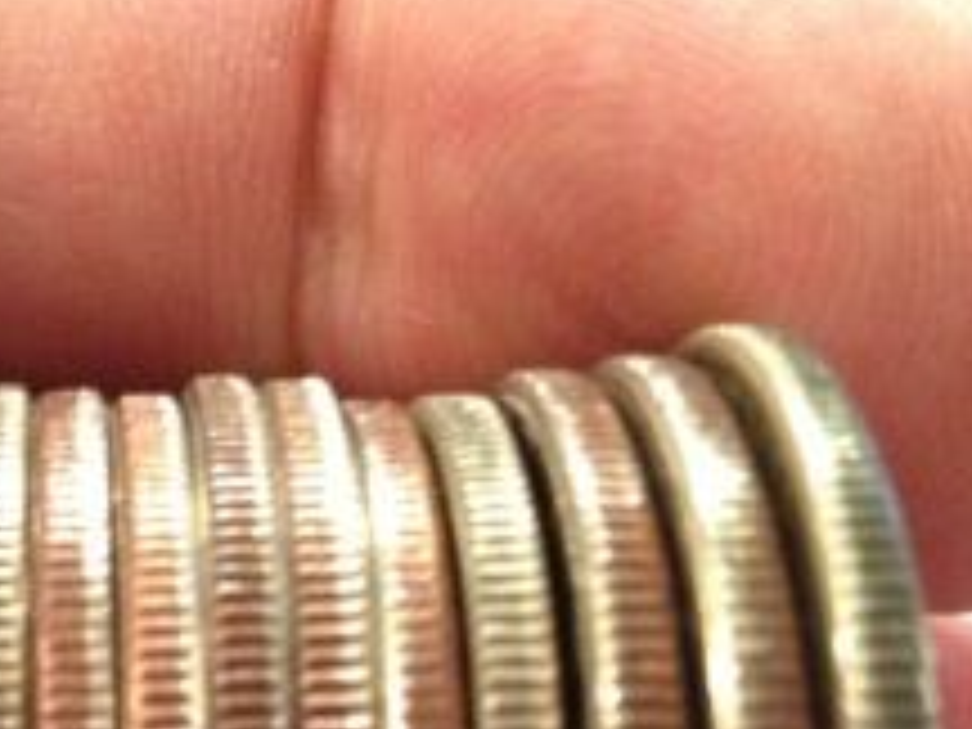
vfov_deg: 14.7
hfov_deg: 19.4
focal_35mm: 97
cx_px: -90
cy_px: 904
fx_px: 2724
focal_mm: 4.28
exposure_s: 1/20
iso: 400
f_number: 2.4
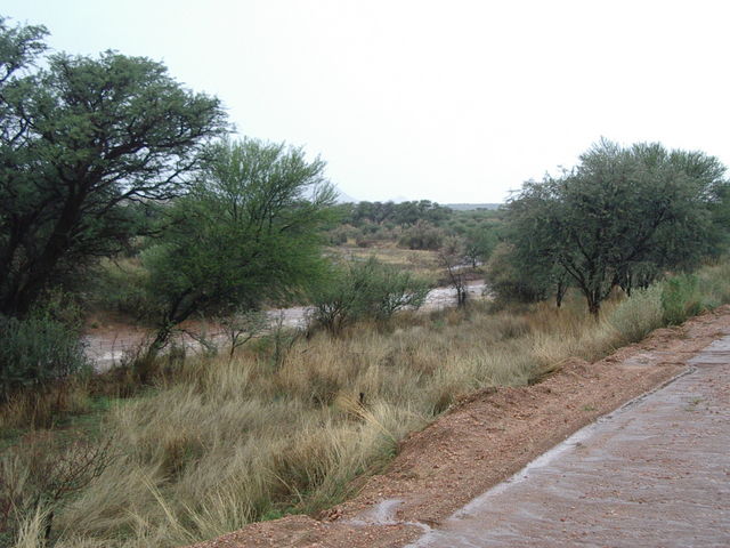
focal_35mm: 52
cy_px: 274
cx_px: 365
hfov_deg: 36.8
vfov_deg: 28.0
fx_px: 1097
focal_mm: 7.8
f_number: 3
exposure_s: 1/60
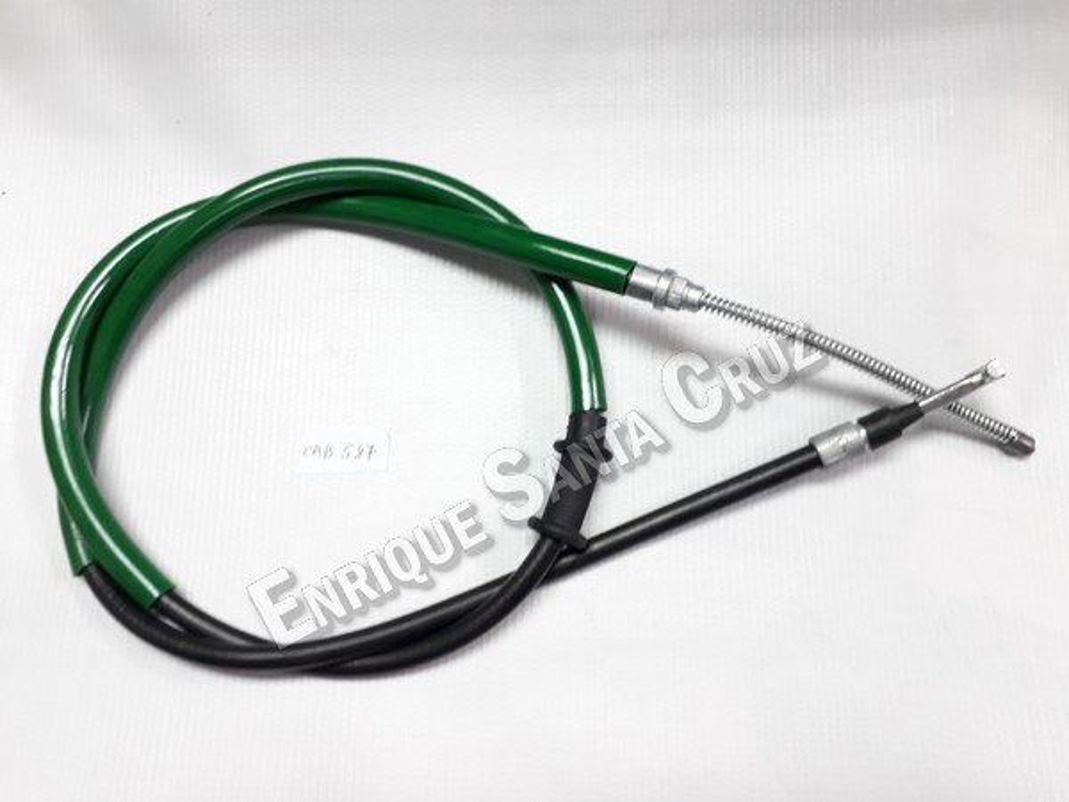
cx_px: 534
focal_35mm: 27
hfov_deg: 65.3
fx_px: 834
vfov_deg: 51.4
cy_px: 401
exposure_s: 1/33
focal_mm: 3.6
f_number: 1.9
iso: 125
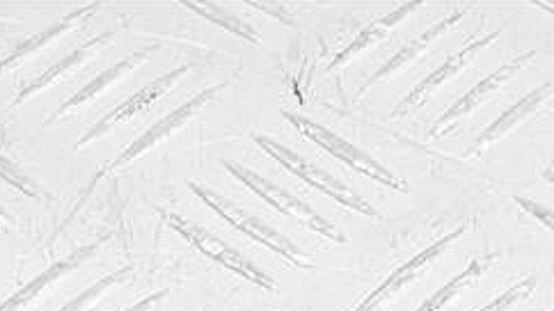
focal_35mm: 120
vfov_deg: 8.7
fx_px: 1762
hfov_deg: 17.9
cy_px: 874
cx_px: 243
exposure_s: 1/50
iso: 50
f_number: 1.7
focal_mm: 4.2
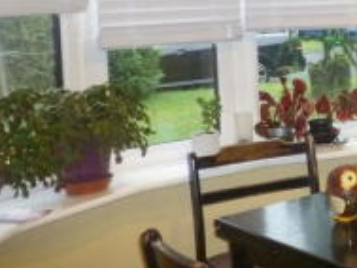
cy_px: 33
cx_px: 532
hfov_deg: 22.0
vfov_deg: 19.6
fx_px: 764
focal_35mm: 74
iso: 320
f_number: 3.3
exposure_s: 1/60
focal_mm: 4.3
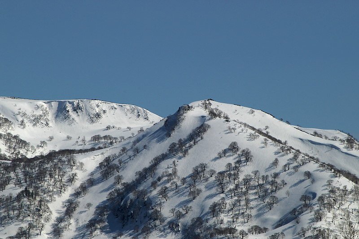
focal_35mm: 300
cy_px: 120
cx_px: 180
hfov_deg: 6.9
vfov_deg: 4.6
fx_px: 2991
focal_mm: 200
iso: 200
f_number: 11
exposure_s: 1/1250
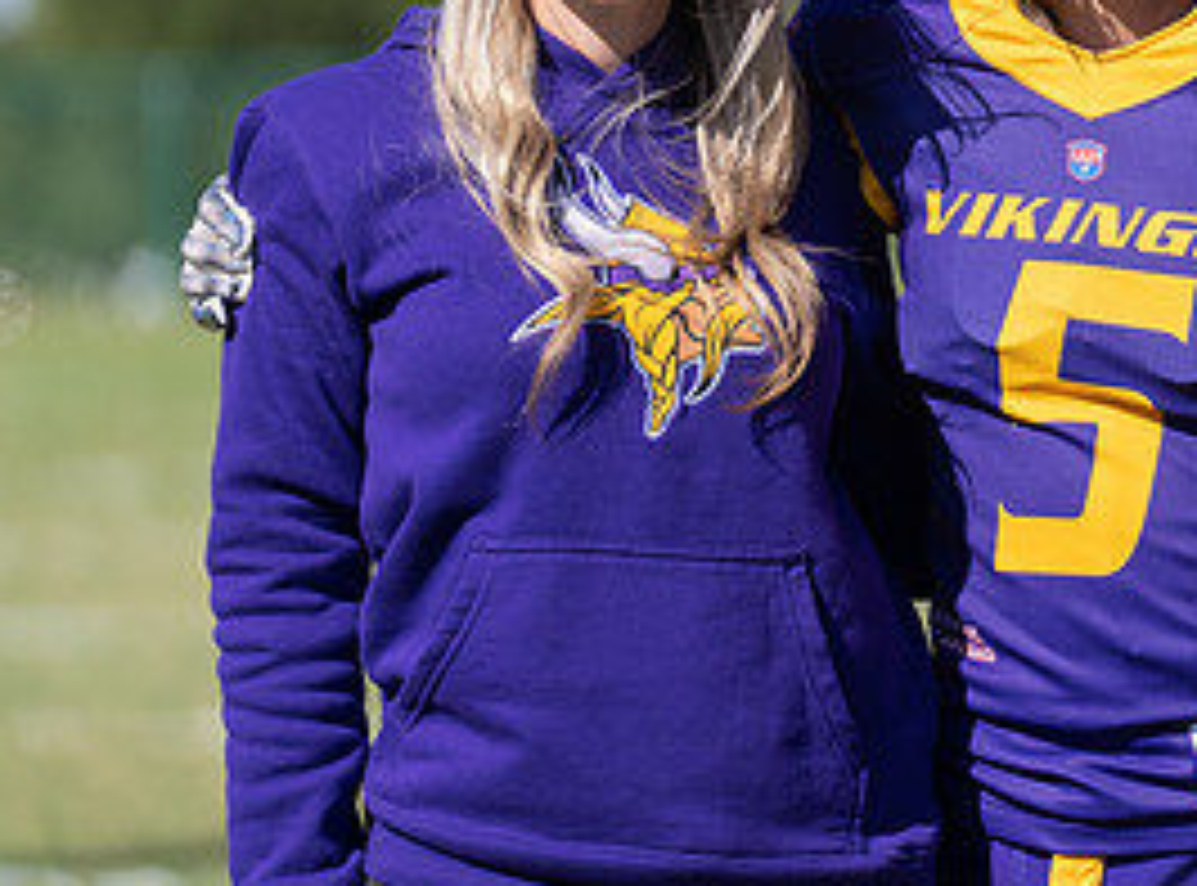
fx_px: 12221
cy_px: 123
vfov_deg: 4.2
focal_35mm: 355
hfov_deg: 5.6
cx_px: 1199
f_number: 2.8
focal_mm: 143
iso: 100
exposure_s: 1/2000
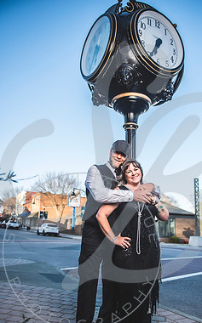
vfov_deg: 64.3
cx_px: 120
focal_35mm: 29
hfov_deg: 42.9
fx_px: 256
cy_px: 187
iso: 100
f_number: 2.8
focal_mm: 24
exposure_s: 1/500
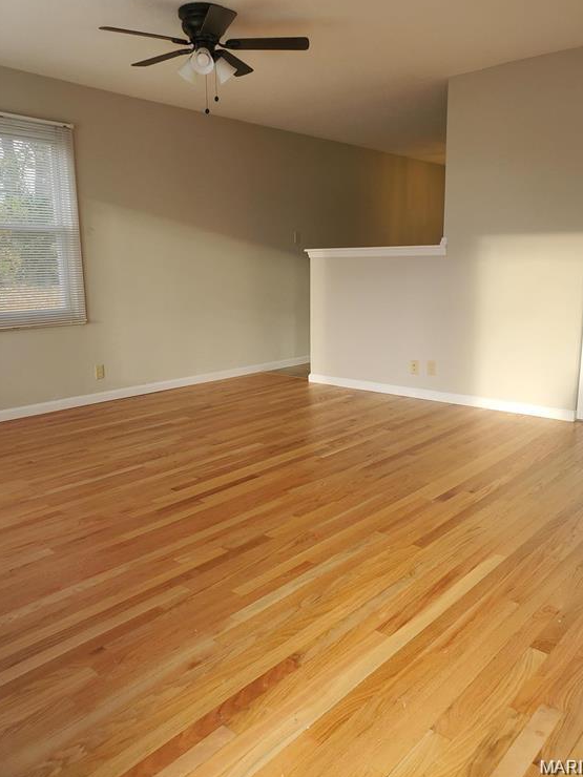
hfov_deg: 51.4
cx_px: 297
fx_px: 606
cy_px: 377
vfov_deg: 65.3
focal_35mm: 27
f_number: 2.4
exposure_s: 1/120
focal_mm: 4.3
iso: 125
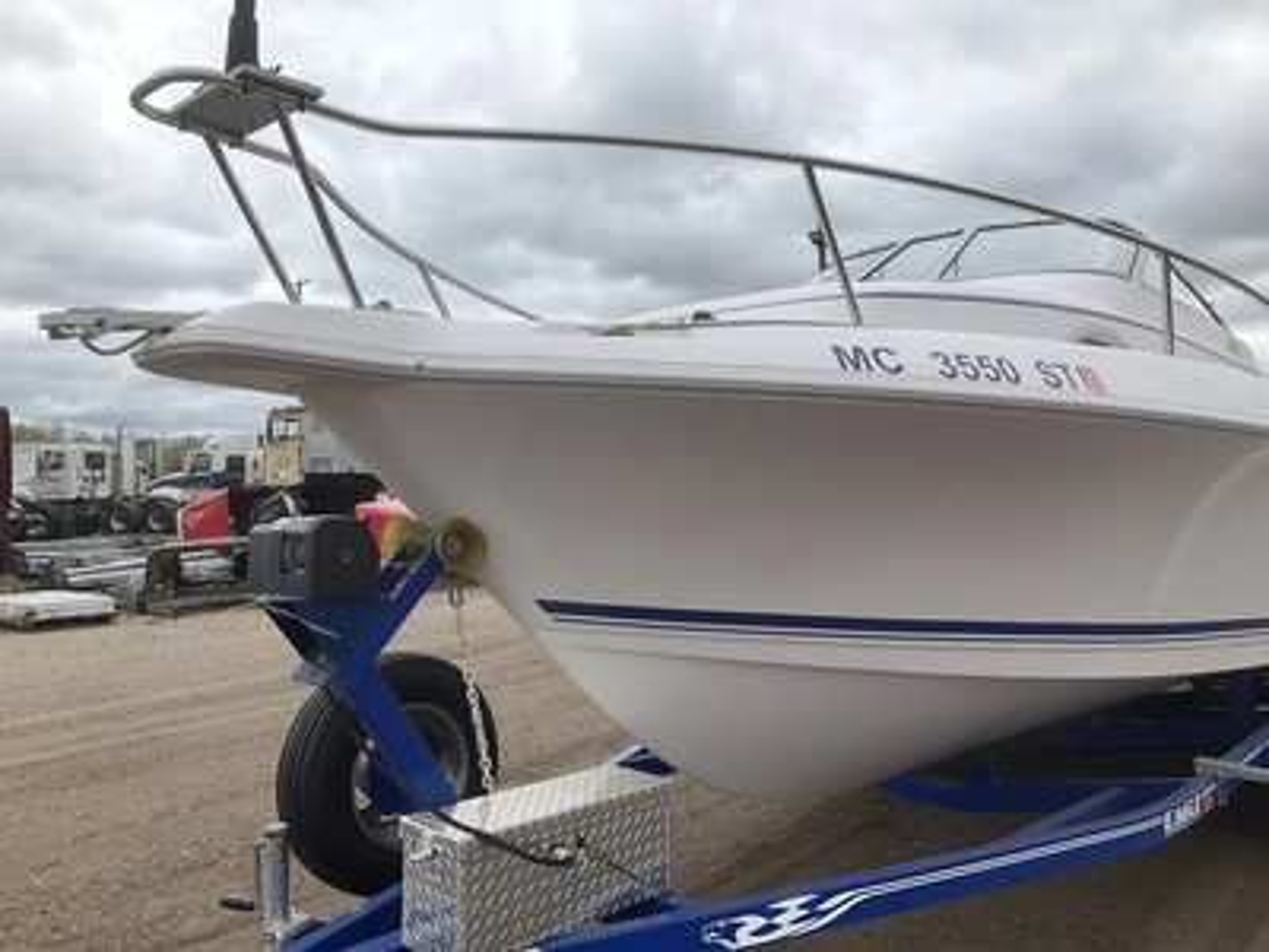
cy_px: 476
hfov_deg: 61.7
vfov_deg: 48.2
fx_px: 1063
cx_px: 634
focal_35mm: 29
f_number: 1.8
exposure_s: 1/1342
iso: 25
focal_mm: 3
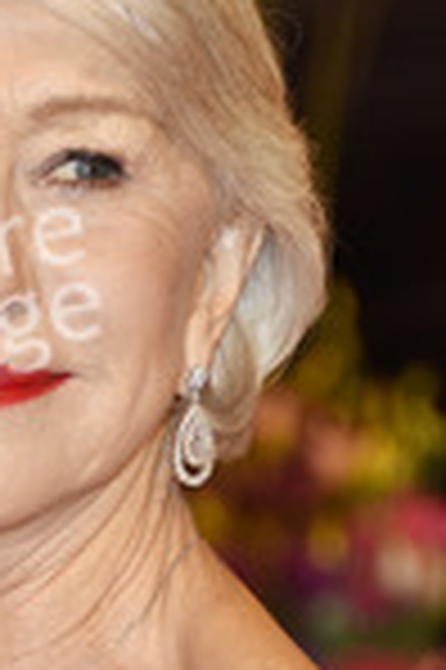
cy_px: 540
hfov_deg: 2.0
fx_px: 12479
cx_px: 0
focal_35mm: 670
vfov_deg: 3.1
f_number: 5.6
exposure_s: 1/125
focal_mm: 250
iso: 800
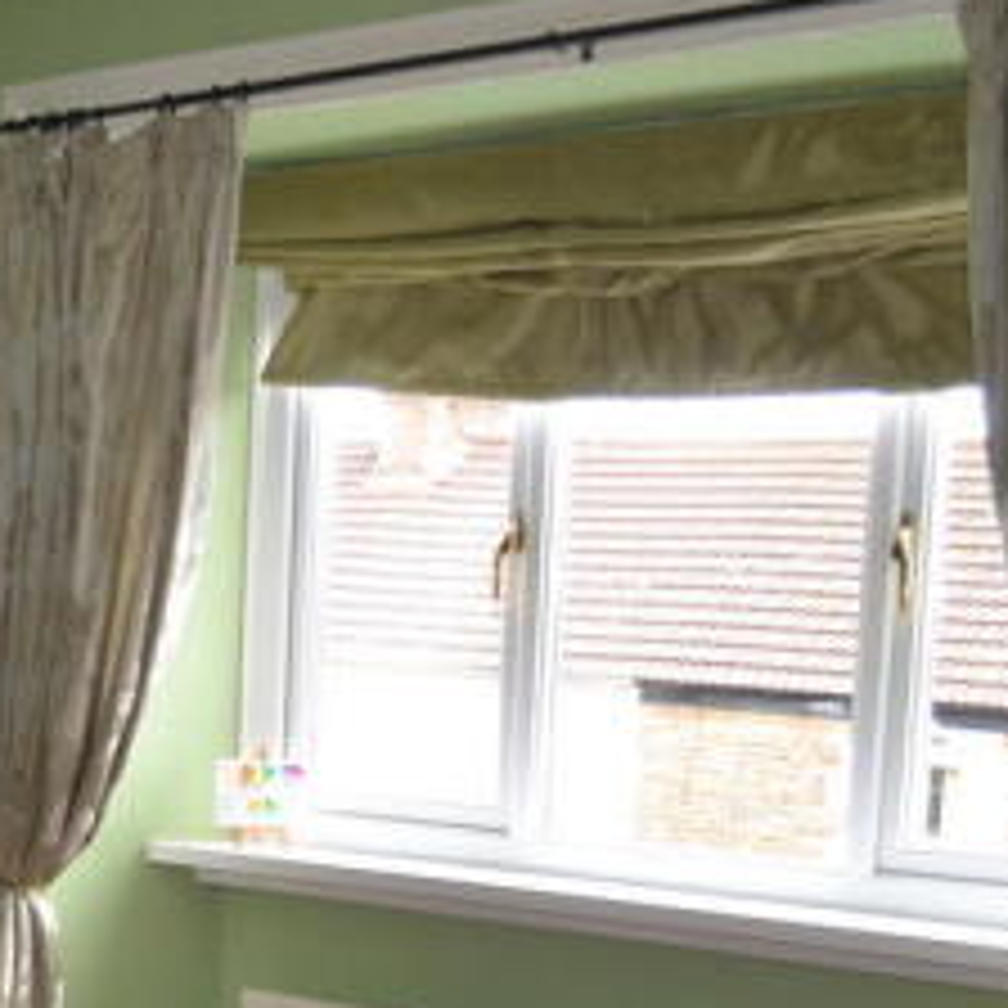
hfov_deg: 24.5
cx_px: -7
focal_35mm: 67
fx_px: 2207
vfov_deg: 24.9
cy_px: 925
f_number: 3.5
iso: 640
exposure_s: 1/60
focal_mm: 18
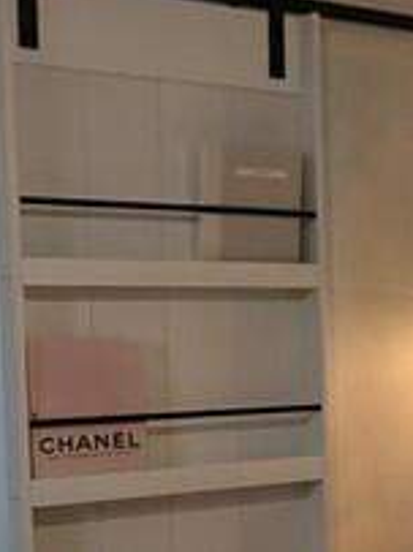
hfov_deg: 16.6
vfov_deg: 23.6
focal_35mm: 82
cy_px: 413
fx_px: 1306
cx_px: 595
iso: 640
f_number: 1.6
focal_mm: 5.96
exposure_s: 1/40
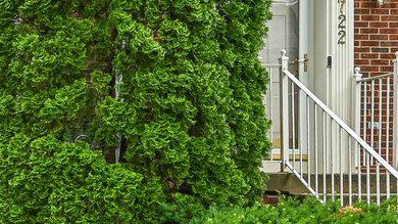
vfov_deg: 15.4
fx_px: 812
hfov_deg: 22.3
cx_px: -209
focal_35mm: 77
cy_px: -3
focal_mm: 14
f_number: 8
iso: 180
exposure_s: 1/15
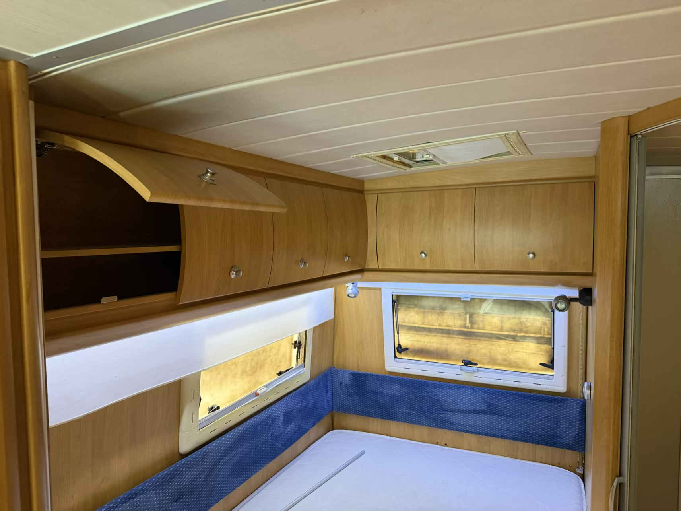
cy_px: 256
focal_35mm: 24
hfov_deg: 71.6
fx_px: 472
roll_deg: -0.3
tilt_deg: -3.6
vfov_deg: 56.8
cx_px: 340
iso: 320
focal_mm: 6.76
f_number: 1.78
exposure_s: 1/60
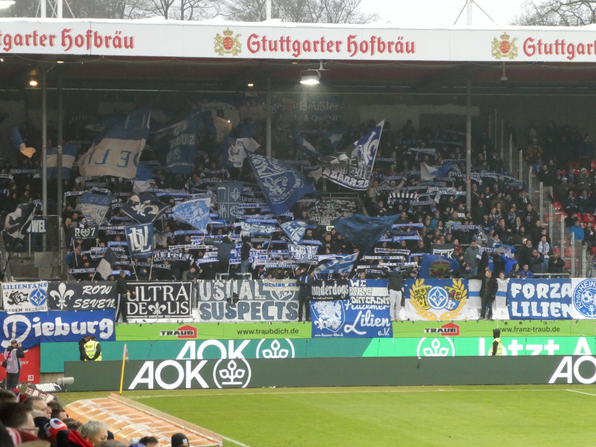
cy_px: 224
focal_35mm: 151
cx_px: 298
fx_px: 2600
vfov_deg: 9.8
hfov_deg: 13.1
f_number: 5.4
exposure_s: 1/80
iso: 800
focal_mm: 27.1
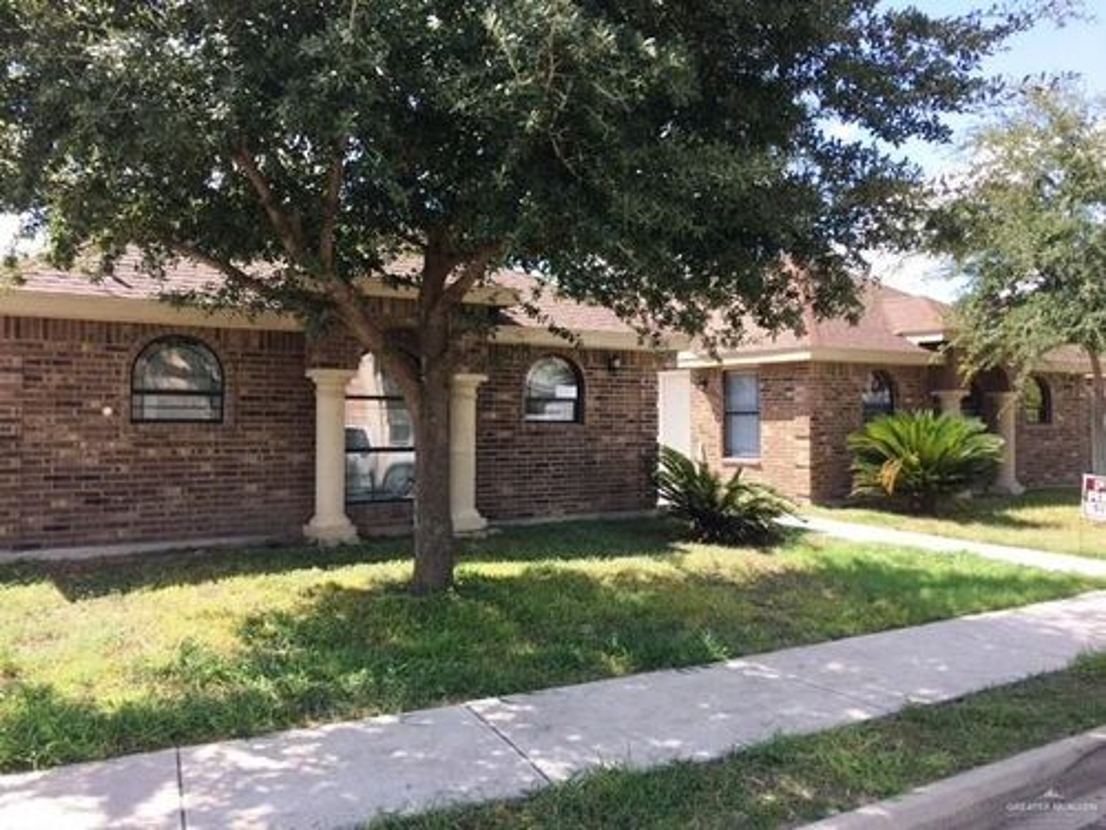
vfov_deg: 48.2
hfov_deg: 61.7
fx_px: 927
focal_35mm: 29
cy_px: 415
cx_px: 553
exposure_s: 1/503
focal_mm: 4.15
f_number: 2.2
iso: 25
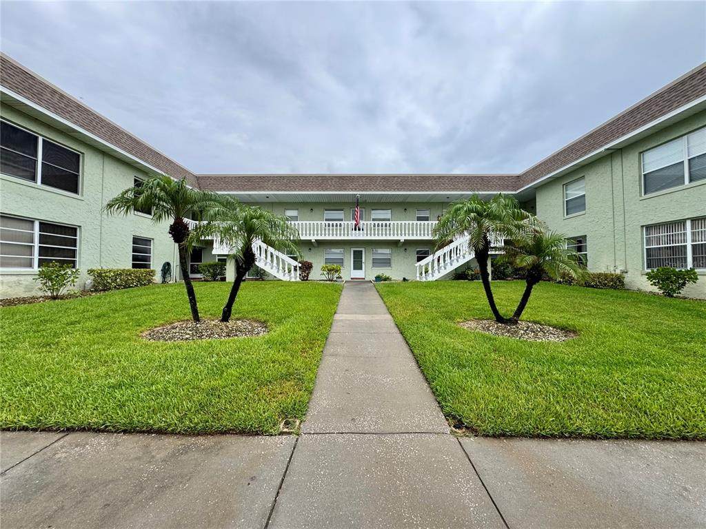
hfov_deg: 102.1
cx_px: 353
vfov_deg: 85.7
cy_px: 264
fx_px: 286
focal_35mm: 14
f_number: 2.2
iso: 40
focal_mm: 2.22
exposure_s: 1/357
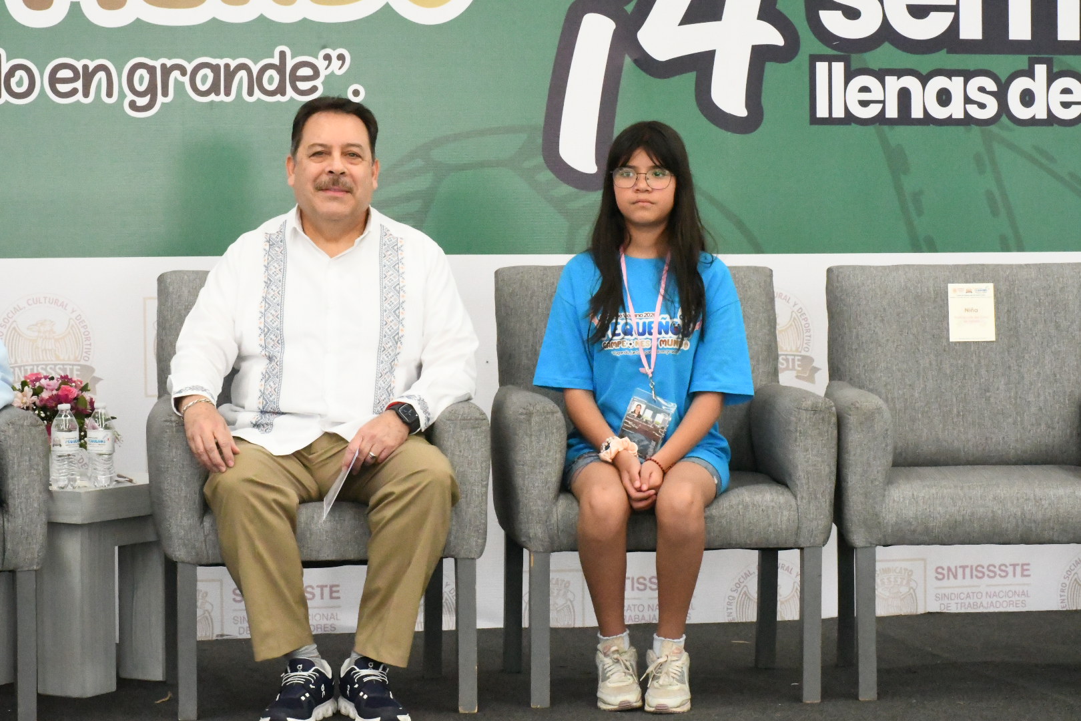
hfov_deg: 20.6
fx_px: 2973
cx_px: 540
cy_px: 360
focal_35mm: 99
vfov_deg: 13.8
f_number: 18
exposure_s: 1/200
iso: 20000
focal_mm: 66
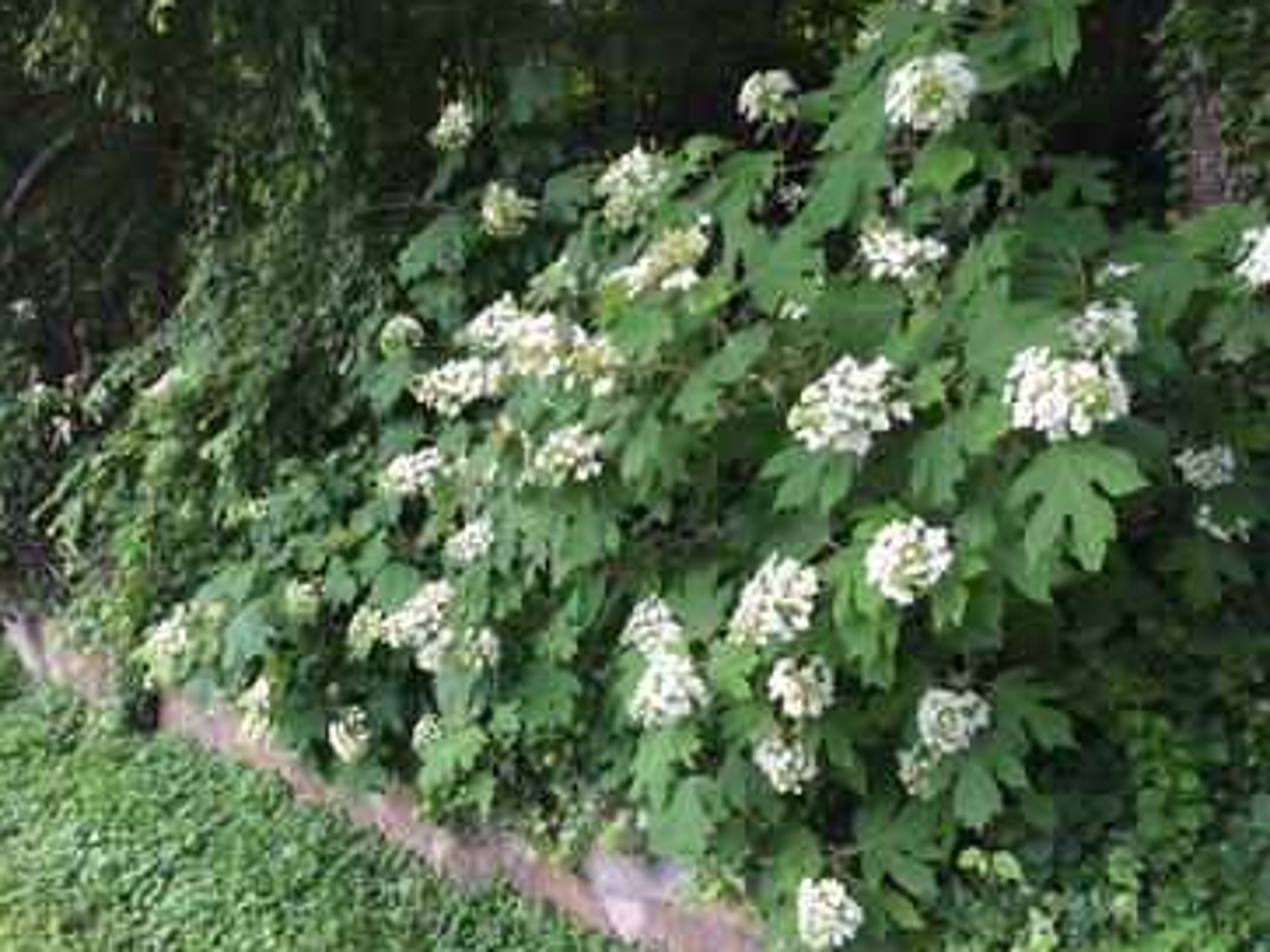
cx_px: 633
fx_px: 1174
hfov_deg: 56.8
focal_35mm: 32
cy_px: 452
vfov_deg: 44.1
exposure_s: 1/60
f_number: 2.2
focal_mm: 4.15
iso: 40
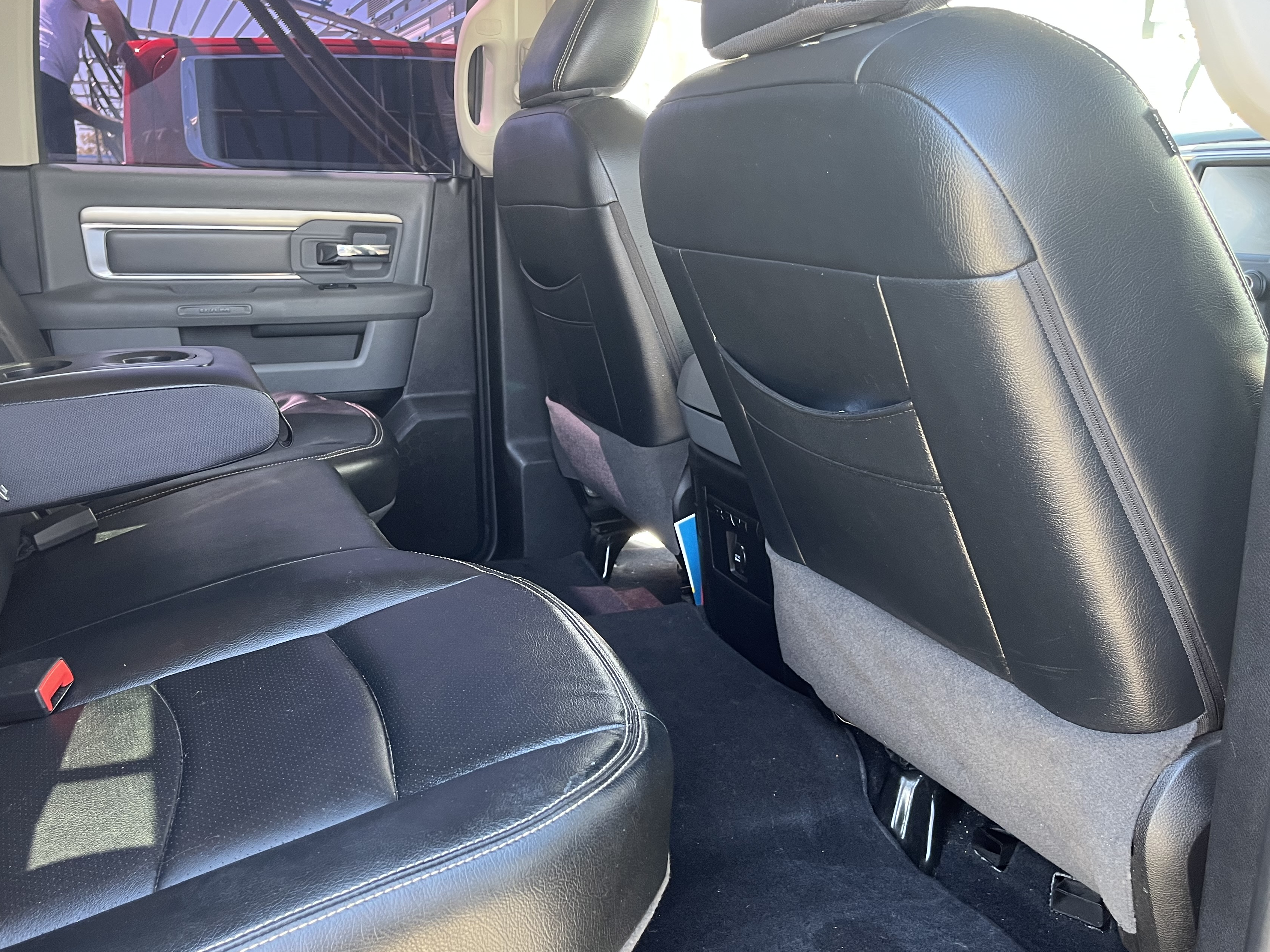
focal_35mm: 31
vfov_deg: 45.4
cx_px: 561
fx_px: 1137
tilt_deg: -13.4
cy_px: 474
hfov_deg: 58.2
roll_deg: -1.0
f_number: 1.6
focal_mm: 5.1
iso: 125
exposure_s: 1/63
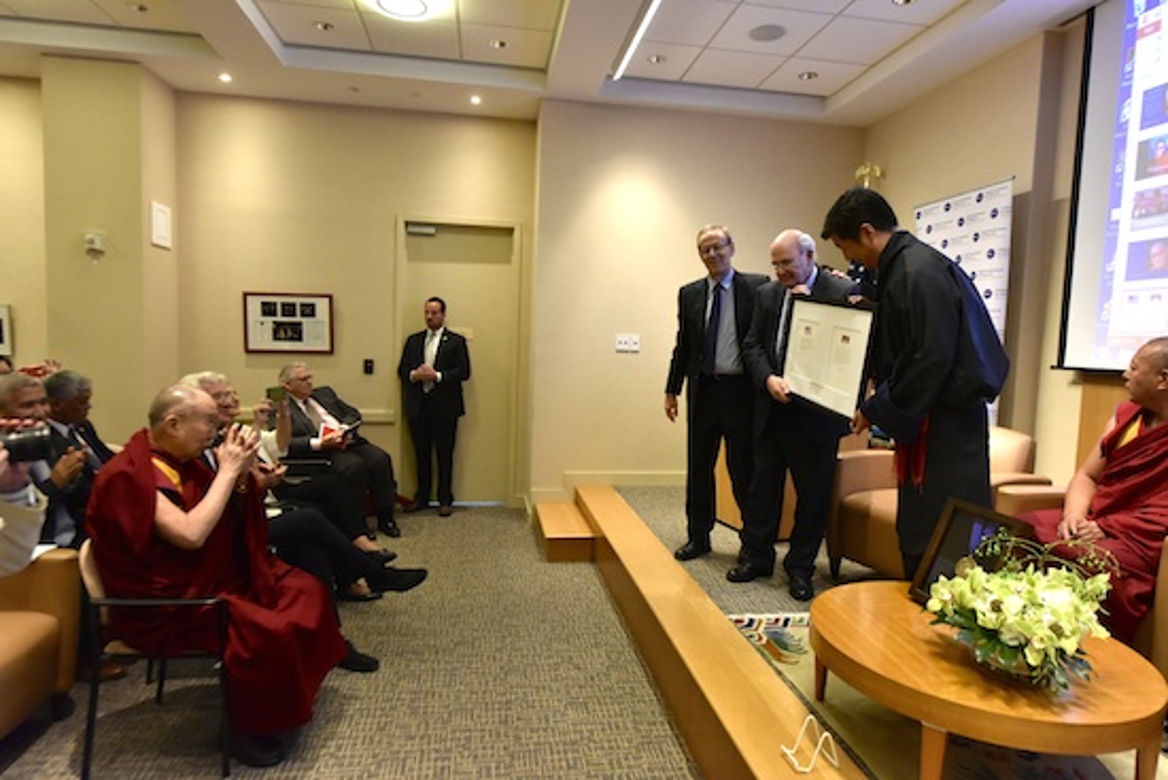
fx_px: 681
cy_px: 390
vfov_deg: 59.5
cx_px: 584
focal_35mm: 21
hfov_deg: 81.2
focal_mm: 21
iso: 3200
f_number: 4
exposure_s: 1/200
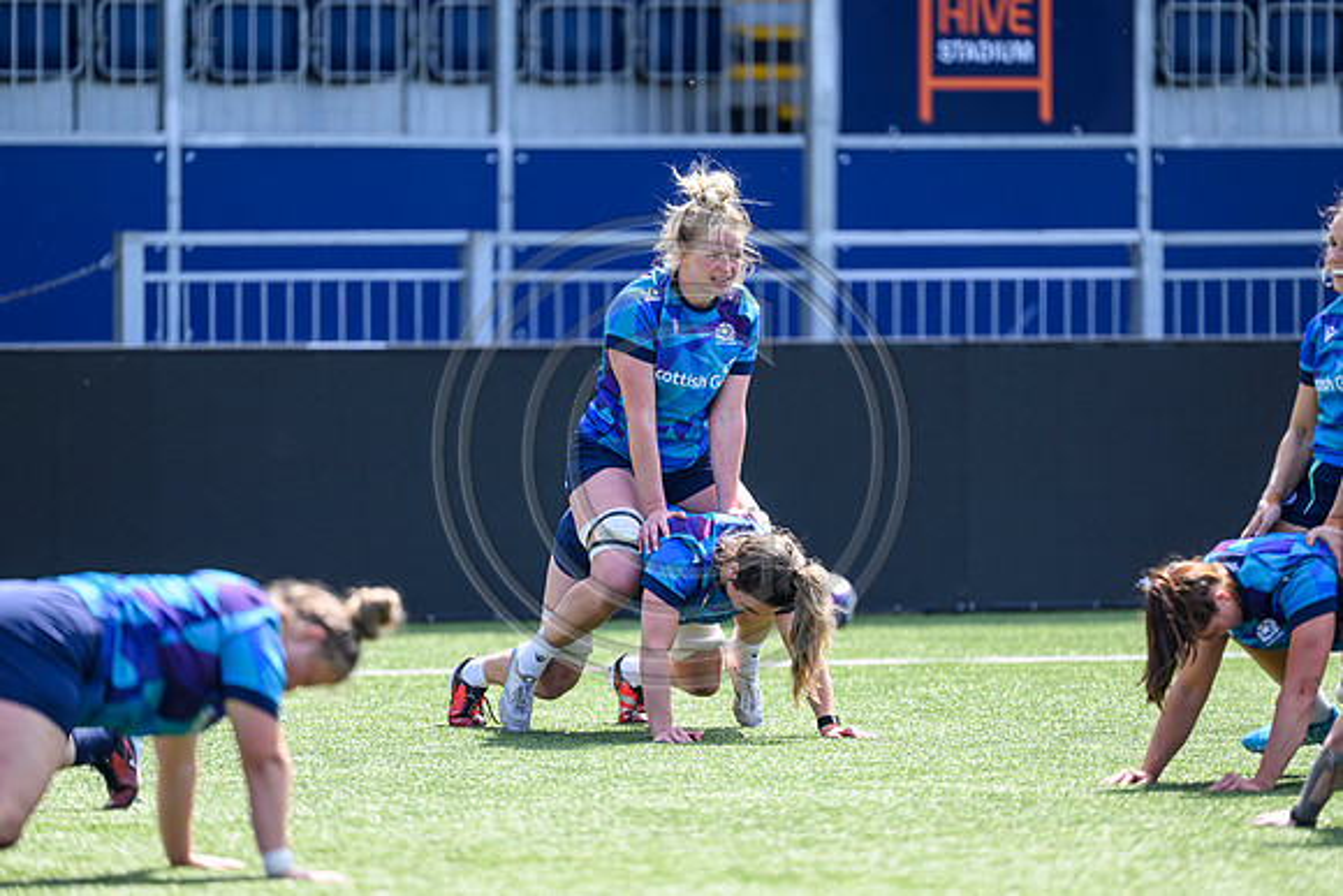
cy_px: 448
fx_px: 14925
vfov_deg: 3.4
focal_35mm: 400
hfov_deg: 5.2
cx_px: 672
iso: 500
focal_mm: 400
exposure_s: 1/2000
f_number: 2.8
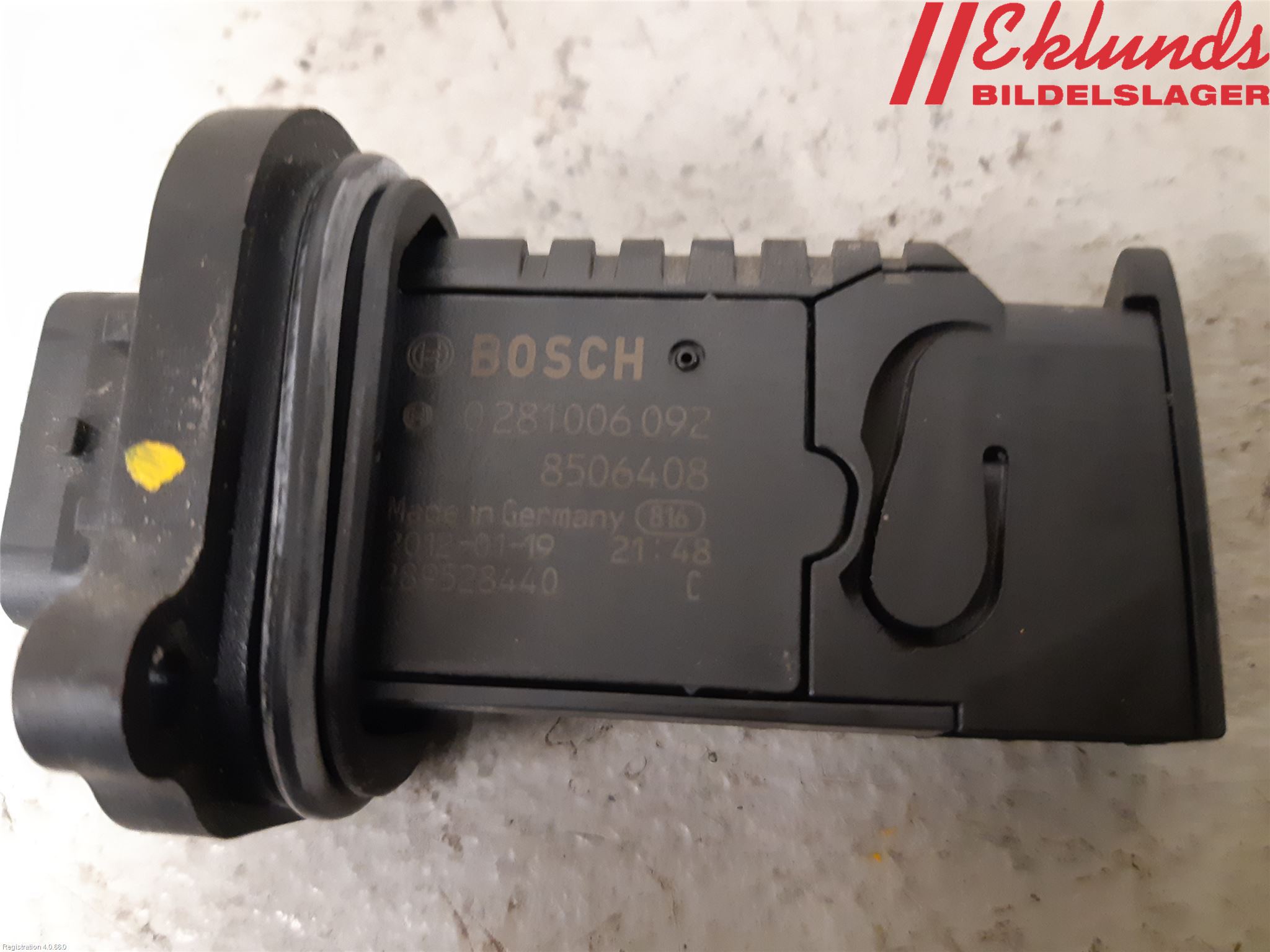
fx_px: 954
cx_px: 635
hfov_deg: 67.3
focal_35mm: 26
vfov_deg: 53.1
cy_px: 476
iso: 400
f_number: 1.7
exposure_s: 1/25
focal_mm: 3.93
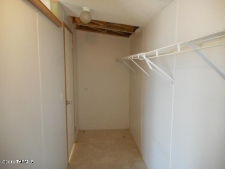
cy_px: 84
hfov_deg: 69.4
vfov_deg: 54.9
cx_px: 112
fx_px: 162
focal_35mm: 25
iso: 400
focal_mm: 4.5
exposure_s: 1/25
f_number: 3.7
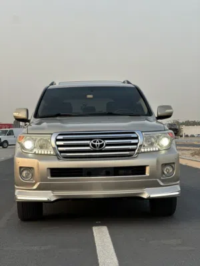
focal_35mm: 77
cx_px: 100
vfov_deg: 25.3
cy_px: 133
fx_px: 593
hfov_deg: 19.1
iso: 40
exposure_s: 1/121
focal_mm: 9
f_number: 2.8
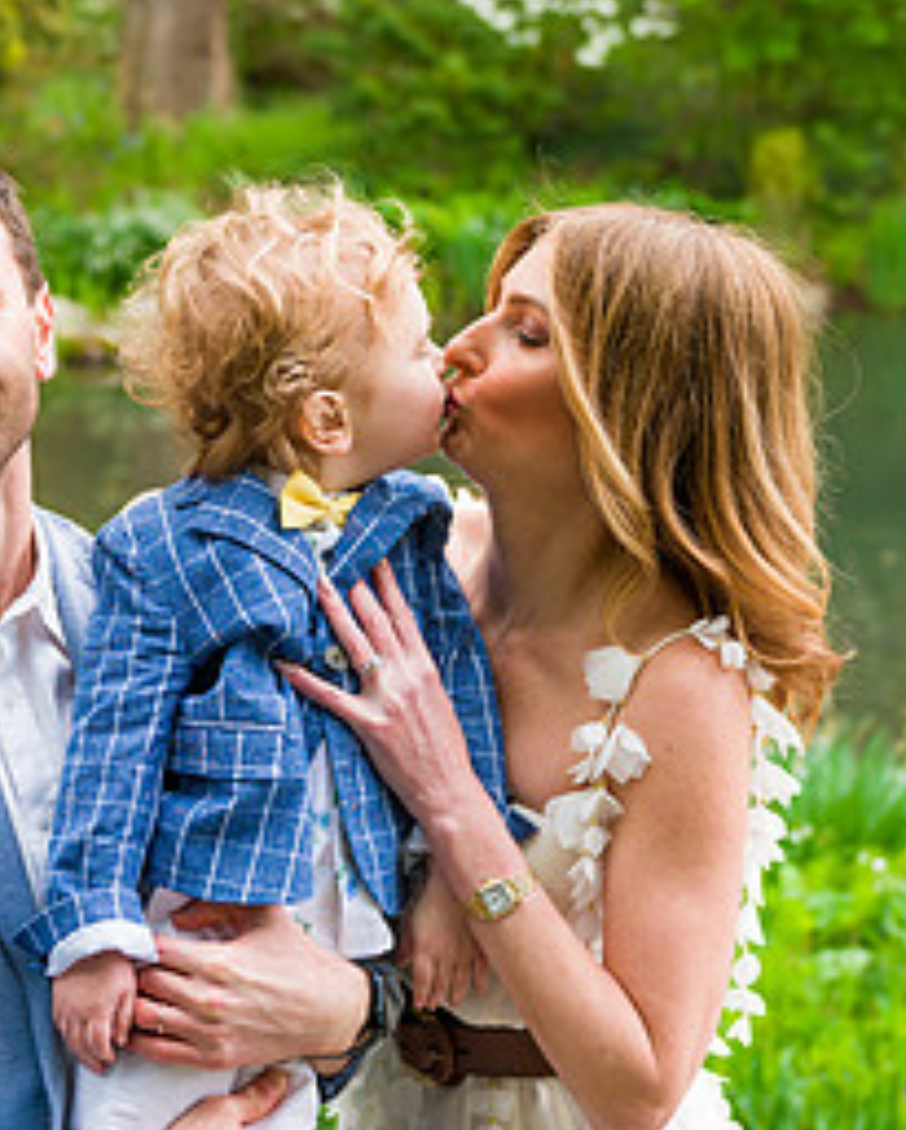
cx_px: 273
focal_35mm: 74
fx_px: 2477
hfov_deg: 20.6
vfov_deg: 25.7
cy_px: 642
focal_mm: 35
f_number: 3.5
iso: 200
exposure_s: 1/320
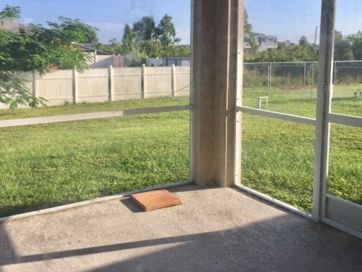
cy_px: 107
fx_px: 397
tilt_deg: -7.5
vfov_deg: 37.6
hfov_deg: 49.0
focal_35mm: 38
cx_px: 177
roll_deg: -1.4
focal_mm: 4.15
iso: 32
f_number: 2.2
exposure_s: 1/746
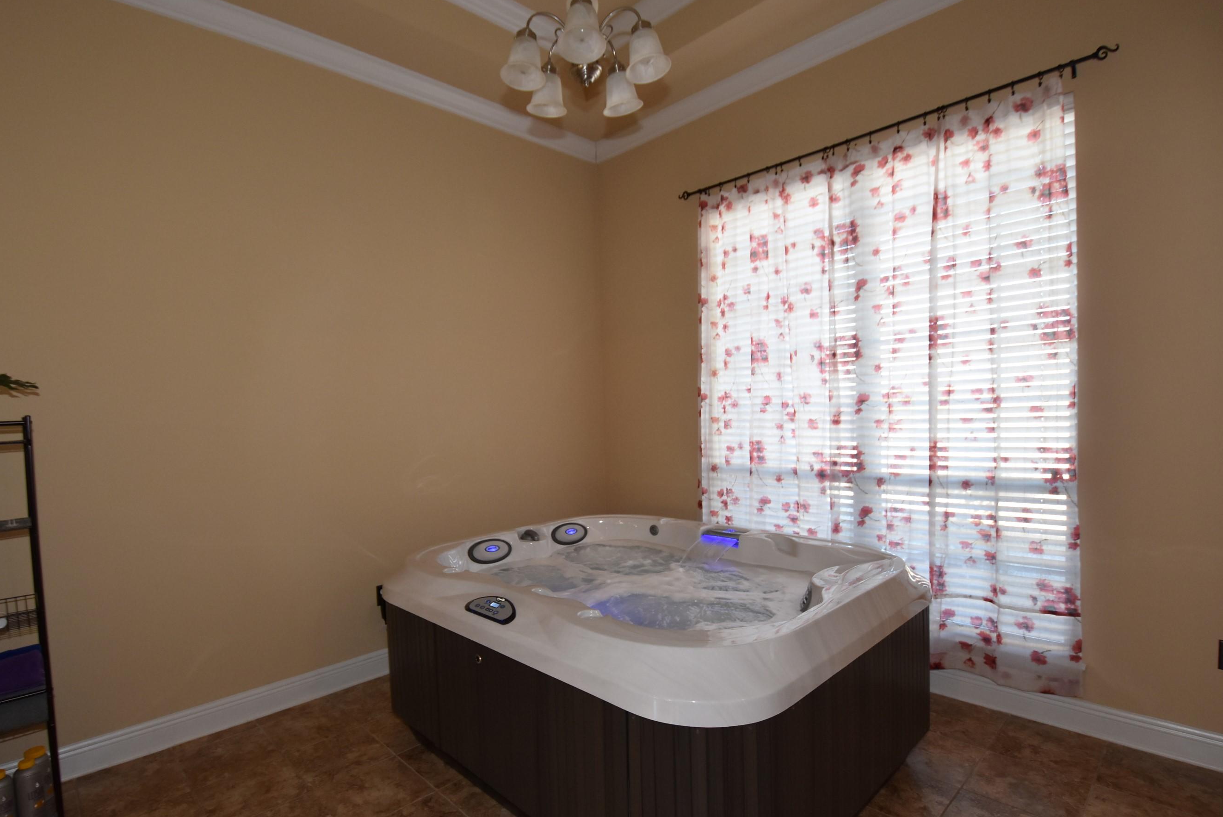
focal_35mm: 17
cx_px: 565
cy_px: 429
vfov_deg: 70.4
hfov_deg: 93.1
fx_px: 578
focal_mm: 10
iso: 560
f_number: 4
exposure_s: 1/60
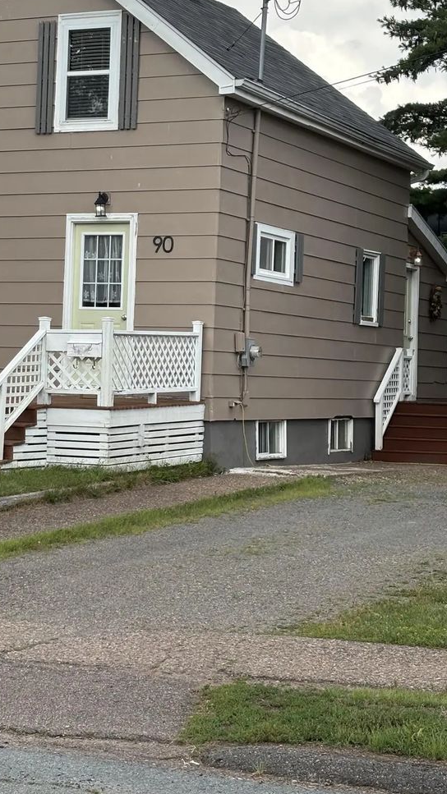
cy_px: 317
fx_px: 1686
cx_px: 133
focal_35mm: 80
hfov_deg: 15.1
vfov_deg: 26.5
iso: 32
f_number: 1.6
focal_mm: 5.96
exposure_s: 1/1458
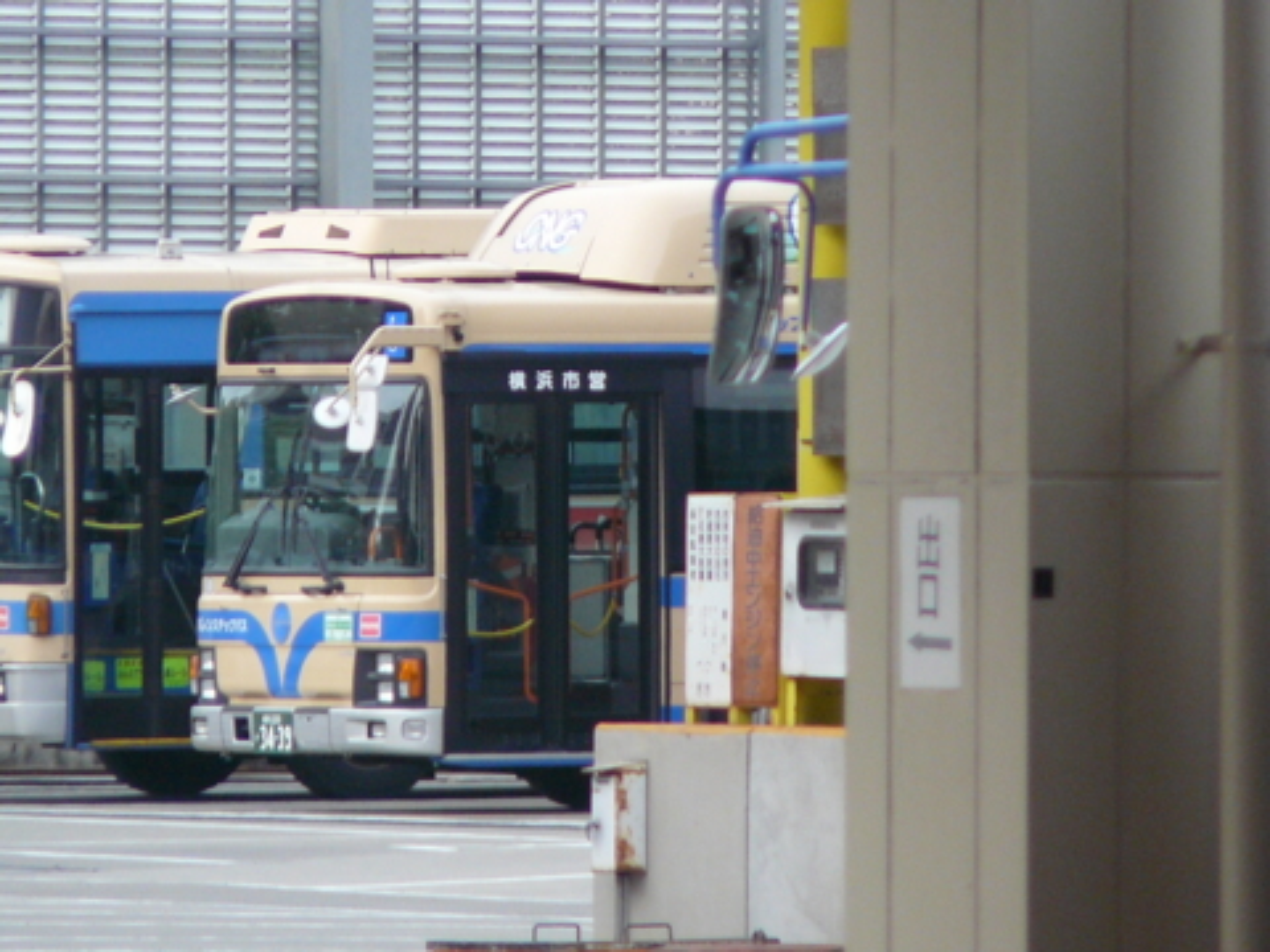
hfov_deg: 3.1
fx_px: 23774
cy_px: 476
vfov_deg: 2.3
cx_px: 635
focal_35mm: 648
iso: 200
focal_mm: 72
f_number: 3.3
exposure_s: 1/125
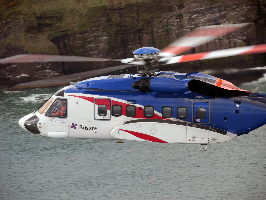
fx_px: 1537
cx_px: 133
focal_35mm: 200
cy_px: 100
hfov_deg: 9.9
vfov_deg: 7.4
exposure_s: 1/80
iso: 100
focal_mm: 100
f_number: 8
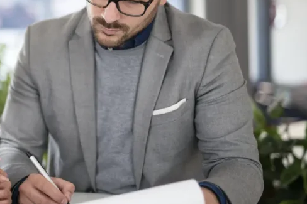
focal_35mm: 105
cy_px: 66
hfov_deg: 18.9
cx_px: -4
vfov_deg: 13.0
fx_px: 895
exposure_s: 1/800
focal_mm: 50
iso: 640
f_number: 1.6
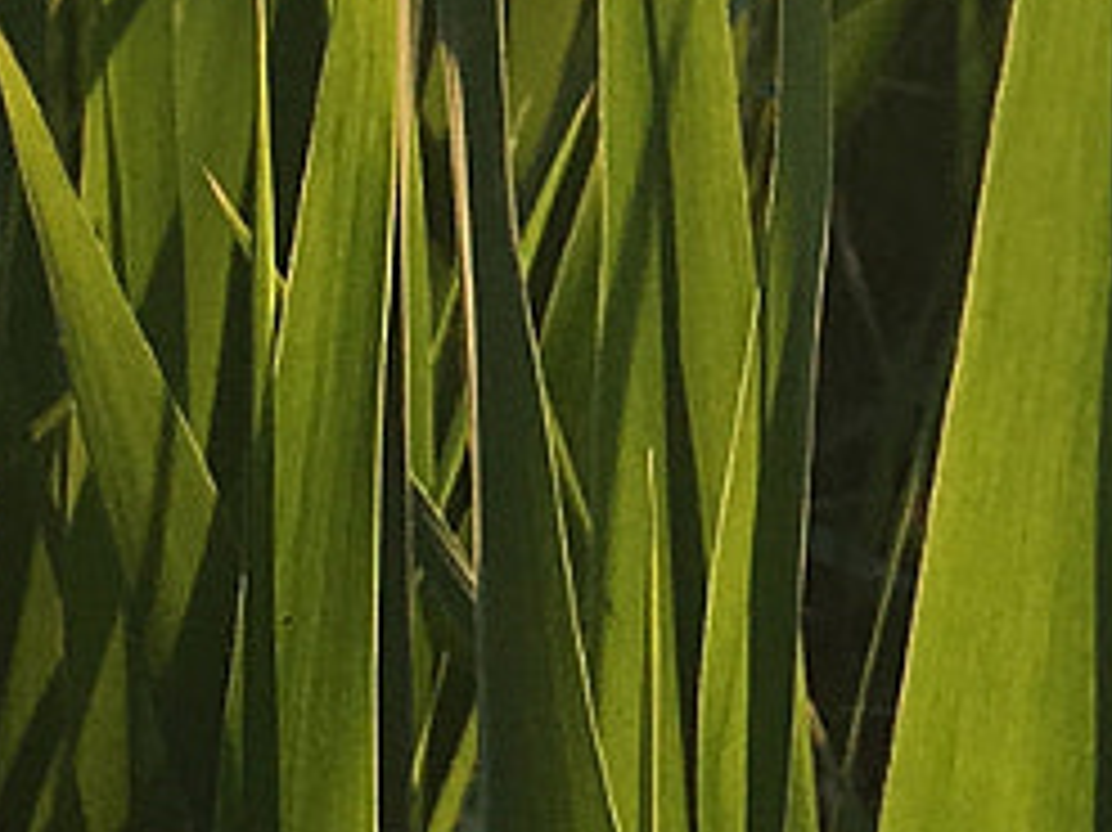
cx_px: 1769
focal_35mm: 188
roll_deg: +0.9
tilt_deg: -15.8
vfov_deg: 7.8
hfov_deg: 10.1
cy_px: -283
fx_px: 6036
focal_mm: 4.15
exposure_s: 1/785
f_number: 2.2
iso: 25
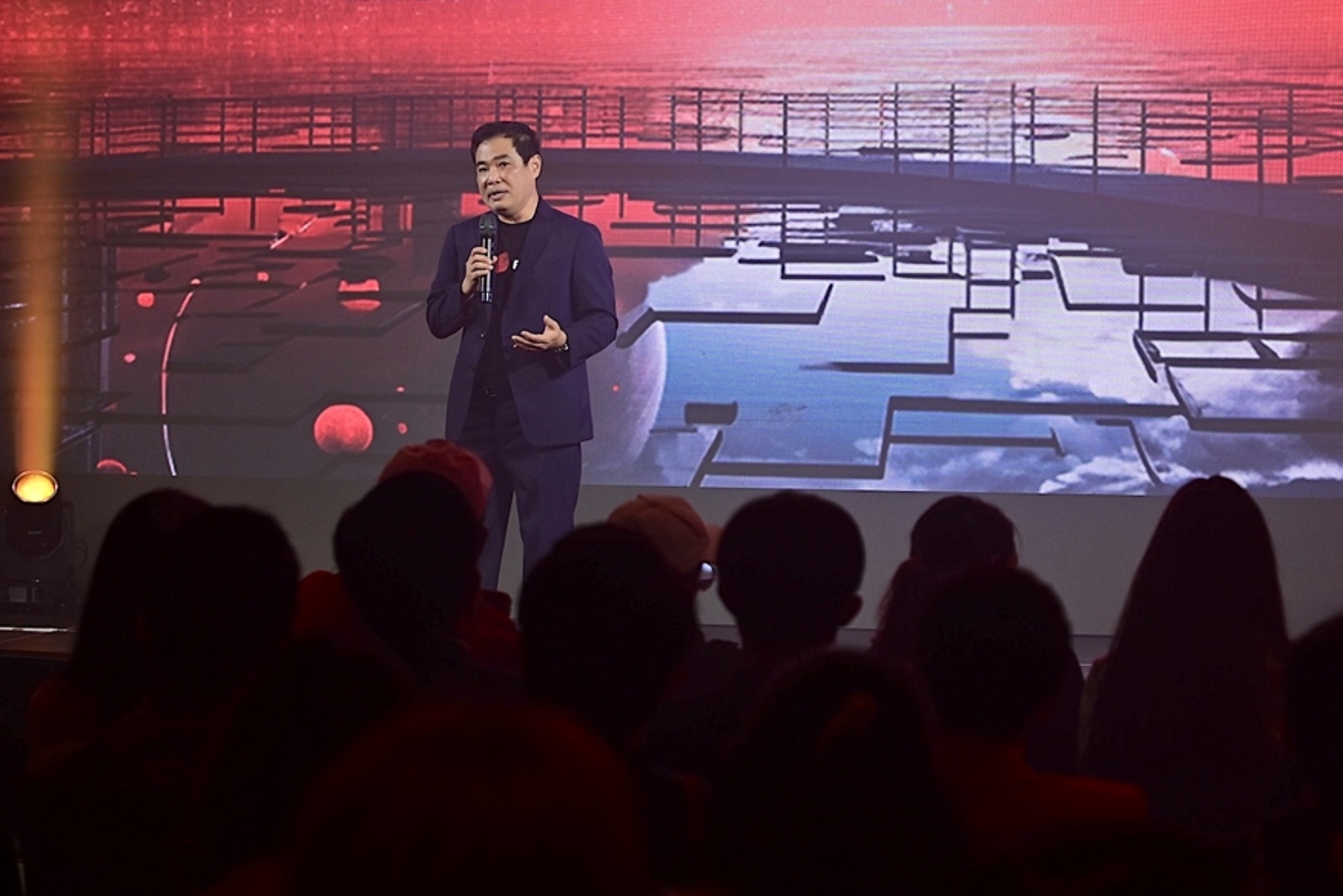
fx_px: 3582
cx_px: 919
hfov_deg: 21.1
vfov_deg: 14.2
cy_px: 285
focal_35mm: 96
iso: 200
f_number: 3.5
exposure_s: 1/125
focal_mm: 70
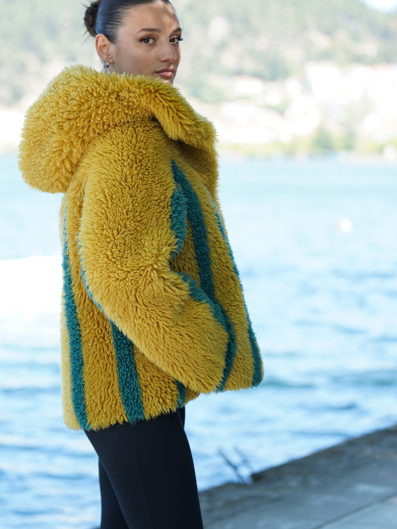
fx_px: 1560
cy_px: 218
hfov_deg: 14.5
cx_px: 188
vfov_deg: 19.2
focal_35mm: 102
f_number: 2.8
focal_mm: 70
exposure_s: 1/250
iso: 125
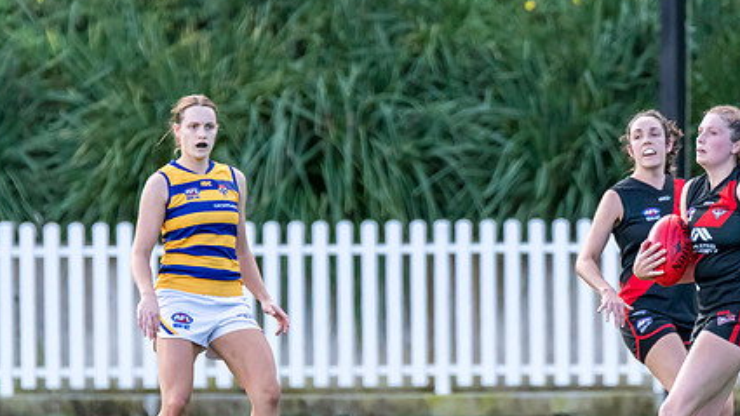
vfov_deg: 1.0
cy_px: 307
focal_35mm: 1247
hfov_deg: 1.7
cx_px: 477
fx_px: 24467
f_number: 6.3
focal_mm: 600
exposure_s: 1/1600
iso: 3200
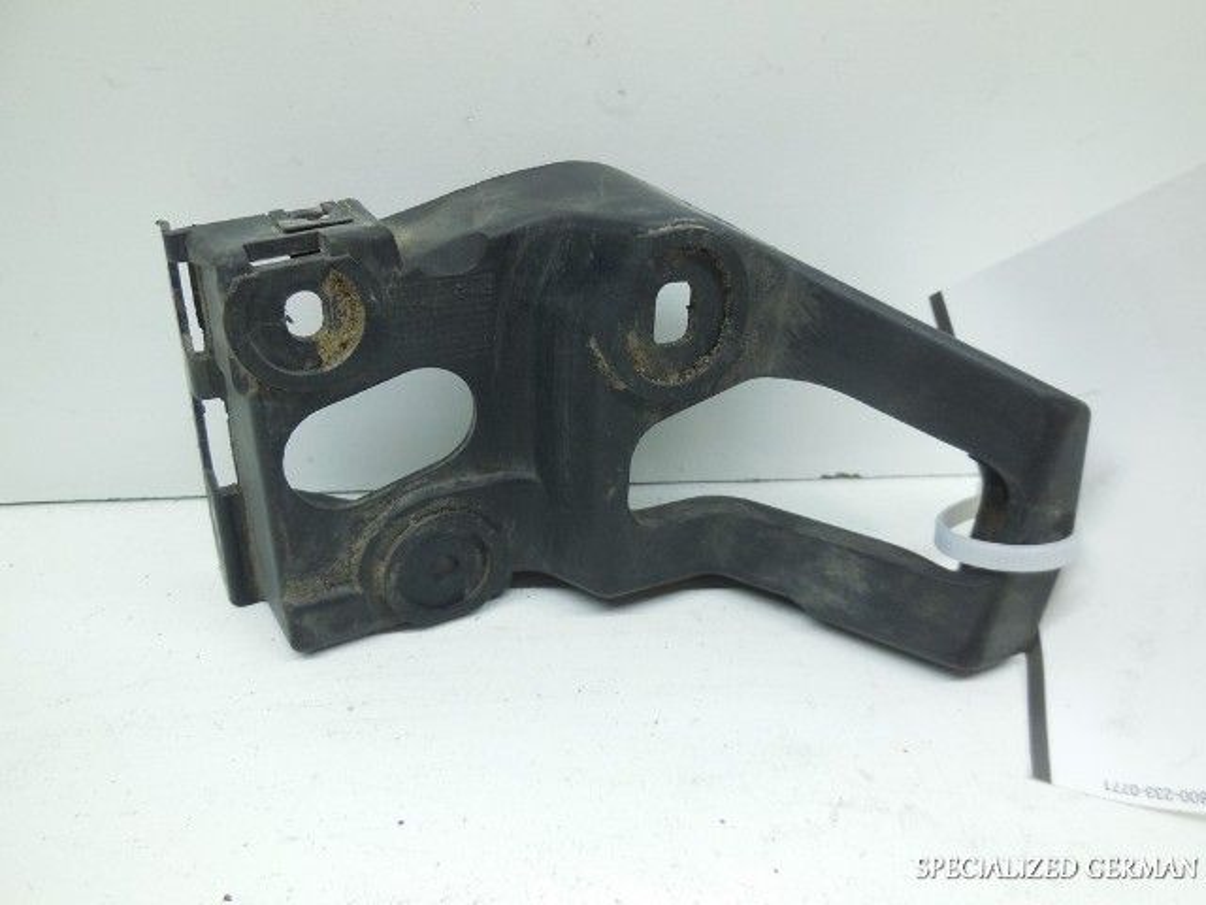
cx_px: 603
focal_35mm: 25
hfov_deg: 69.4
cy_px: 452
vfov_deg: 54.9
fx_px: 871
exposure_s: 1/80
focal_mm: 4.5
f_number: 3.1
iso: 125
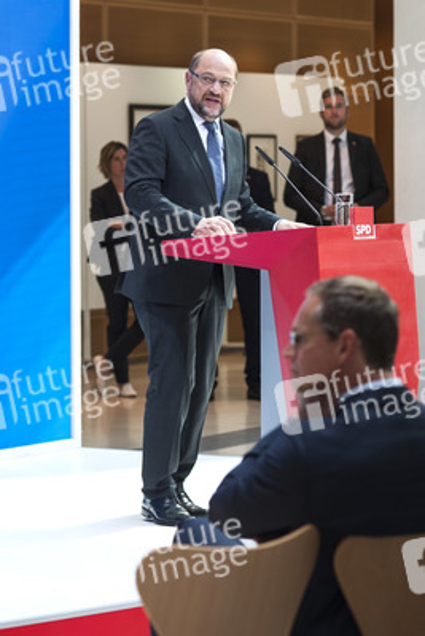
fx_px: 1858
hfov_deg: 13.1
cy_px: 318
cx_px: 212
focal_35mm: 105
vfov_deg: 19.4
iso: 400
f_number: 4
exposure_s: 1/160
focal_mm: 105
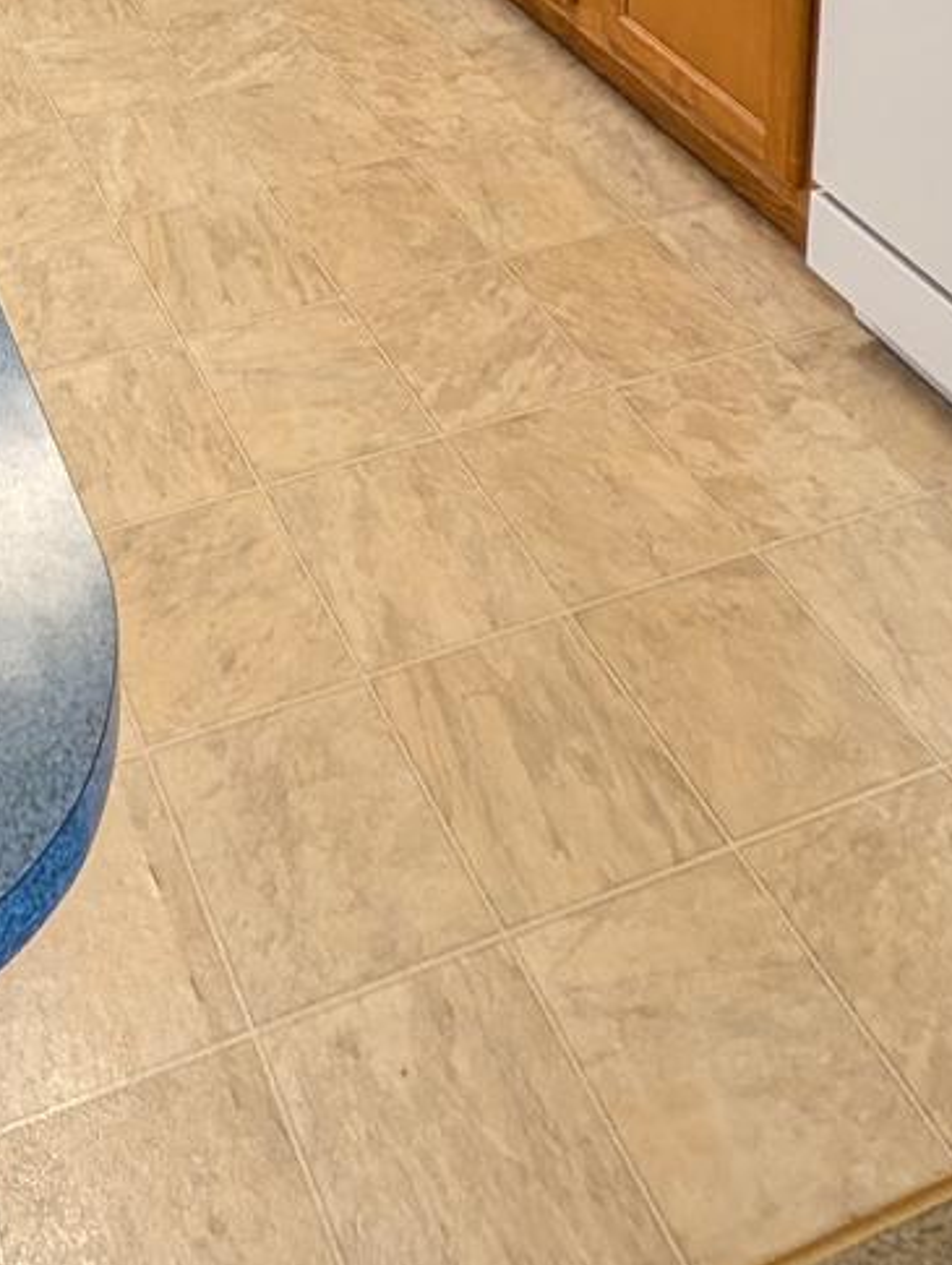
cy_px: -634
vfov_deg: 29.3
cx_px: -13
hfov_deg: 34.2
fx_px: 1390
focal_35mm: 38
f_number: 1.7
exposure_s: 1/60
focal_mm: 2.02
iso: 127
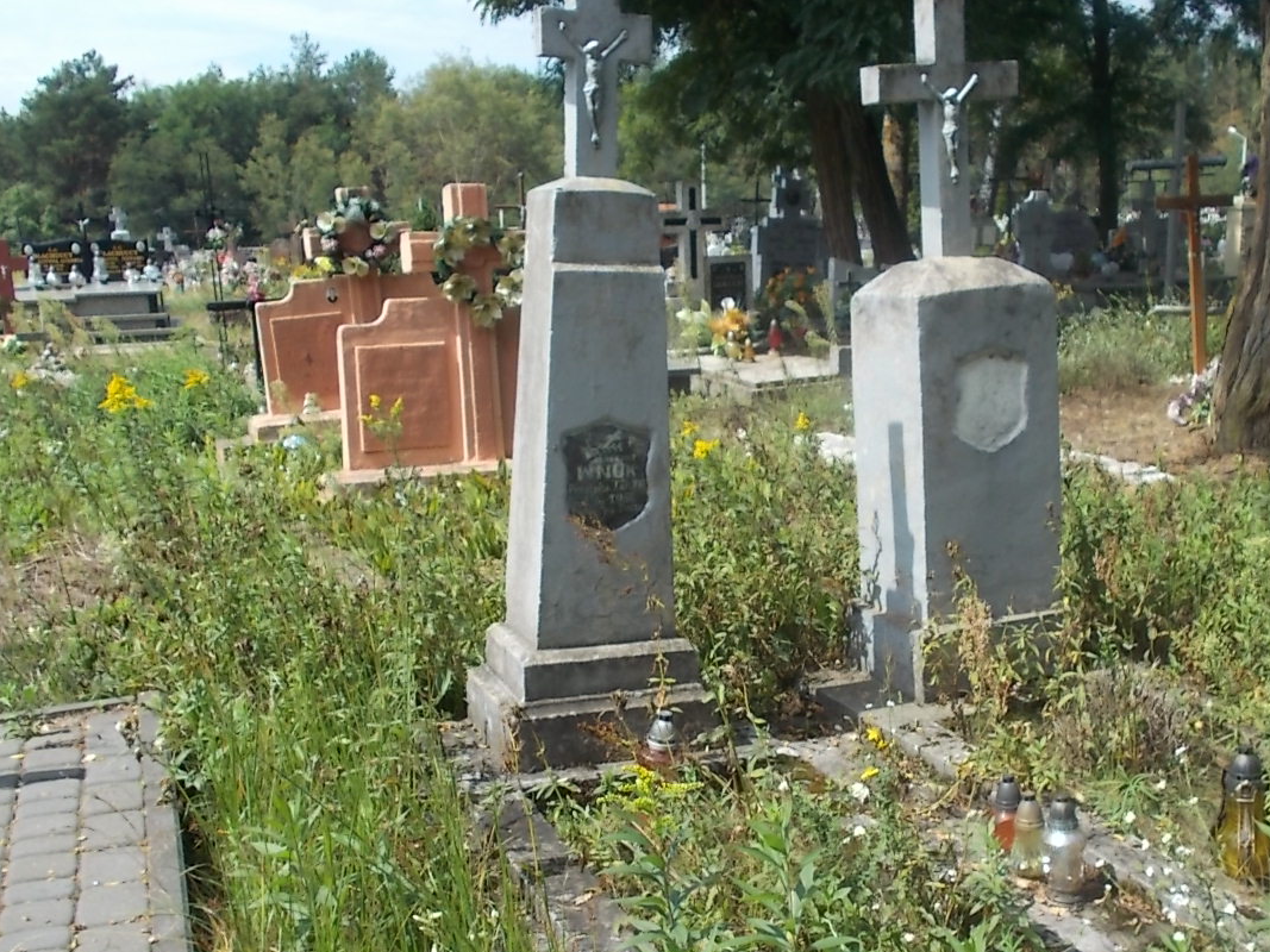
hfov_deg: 47.7
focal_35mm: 39
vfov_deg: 36.8
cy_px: 513
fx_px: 1431
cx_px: 742
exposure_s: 1/125
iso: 80
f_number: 8
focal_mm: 4.6
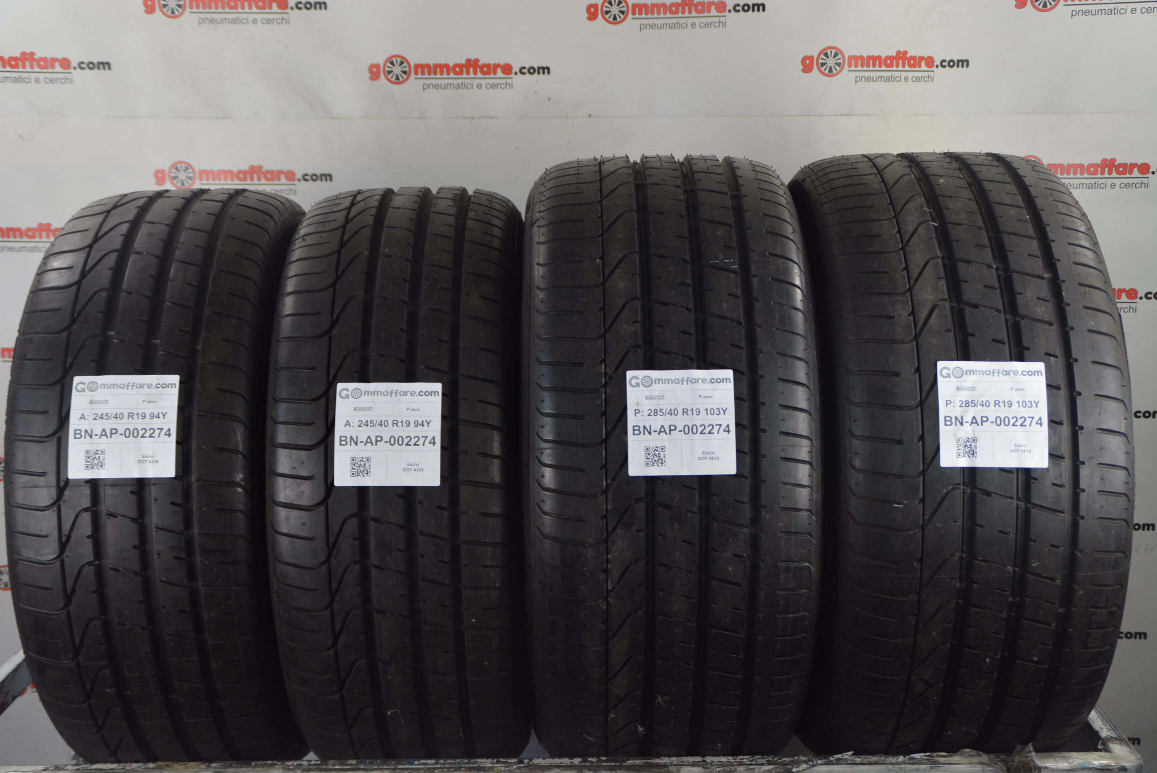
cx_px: 578
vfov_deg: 28.1
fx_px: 1544
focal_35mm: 48
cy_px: 386
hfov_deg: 41.1
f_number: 4.2
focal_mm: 32
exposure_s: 1/60
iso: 800
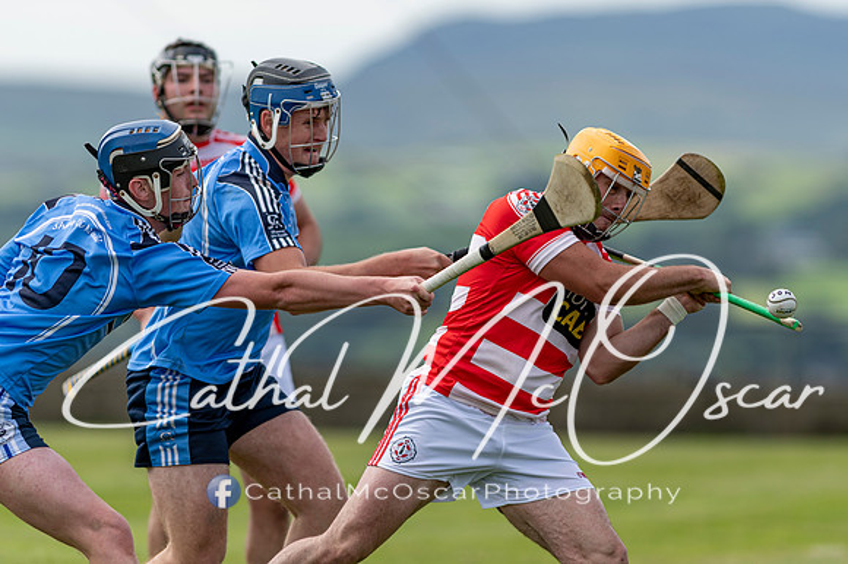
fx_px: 10644
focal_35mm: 452
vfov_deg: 3.0
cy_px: 283
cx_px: 422
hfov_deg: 4.6
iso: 100
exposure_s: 1/1600
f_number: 2.8
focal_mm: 300
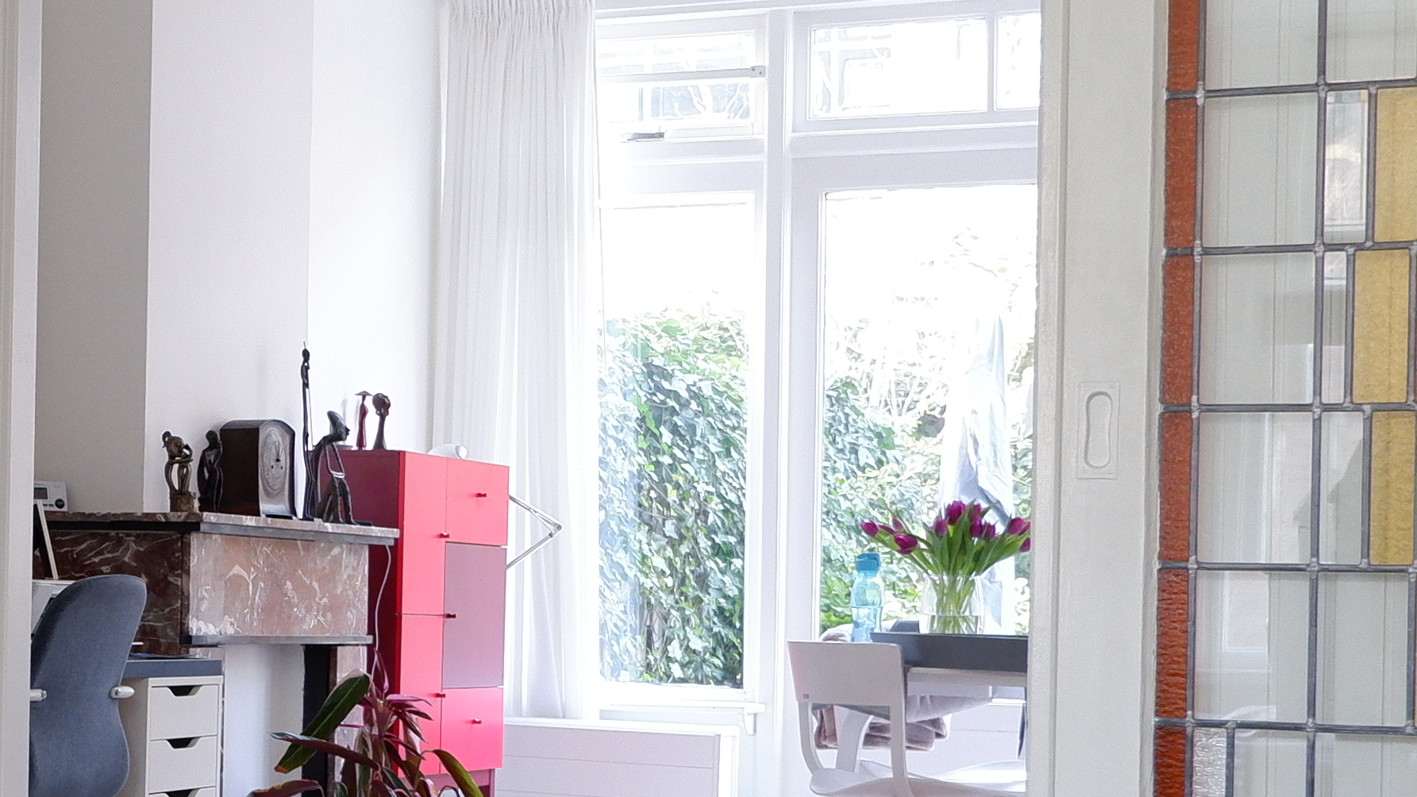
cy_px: 601
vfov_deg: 14.9
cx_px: -233
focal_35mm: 81
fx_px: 3043
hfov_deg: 24.1
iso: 640
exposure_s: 1/25
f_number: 3.5
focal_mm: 15
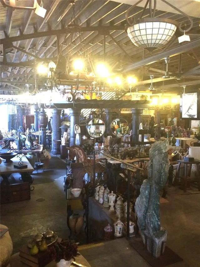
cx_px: 100
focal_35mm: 30
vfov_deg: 60.0
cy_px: 134
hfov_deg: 46.8
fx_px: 231
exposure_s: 1/20
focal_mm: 4.12
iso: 320
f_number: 2.2
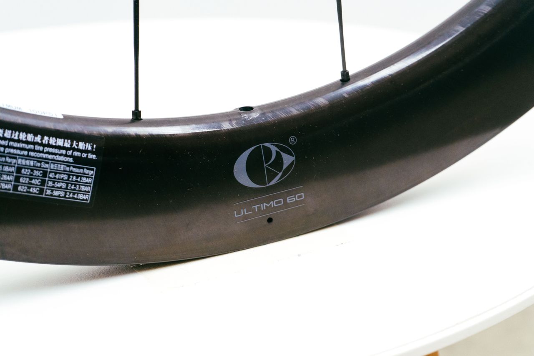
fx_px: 1038
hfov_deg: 28.8
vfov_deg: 19.5
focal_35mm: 70
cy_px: 178
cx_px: 267
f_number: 8
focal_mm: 70
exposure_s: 1/125
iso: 2500
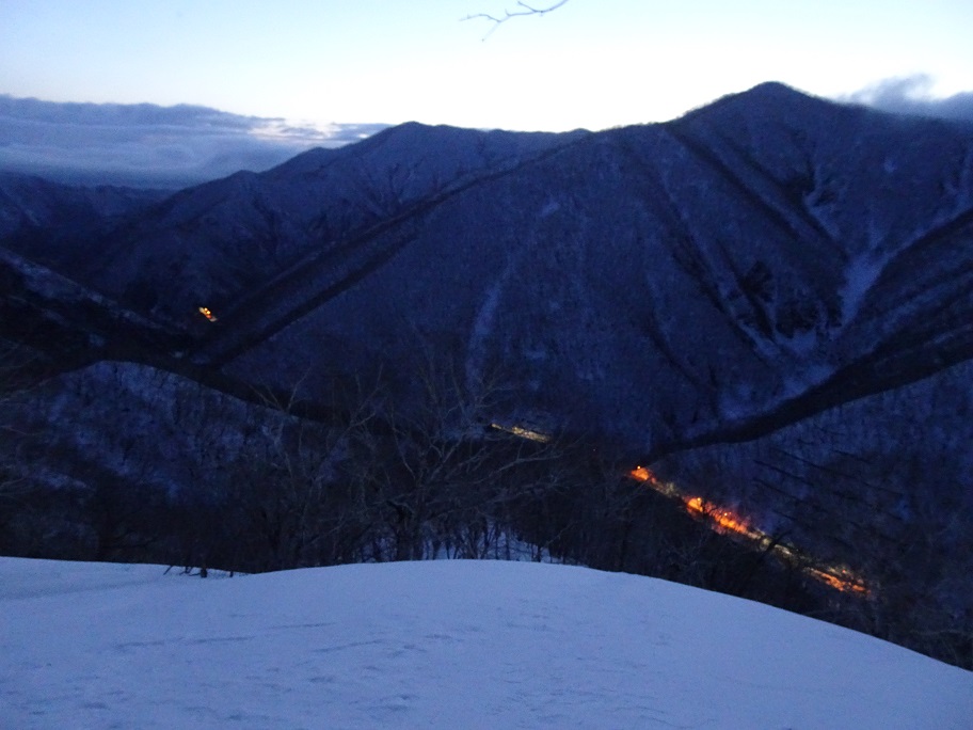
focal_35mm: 24
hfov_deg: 71.6
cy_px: 365
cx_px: 486
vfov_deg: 56.8
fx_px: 675
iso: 1250
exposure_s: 1/4
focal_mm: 4.1
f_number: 3.5
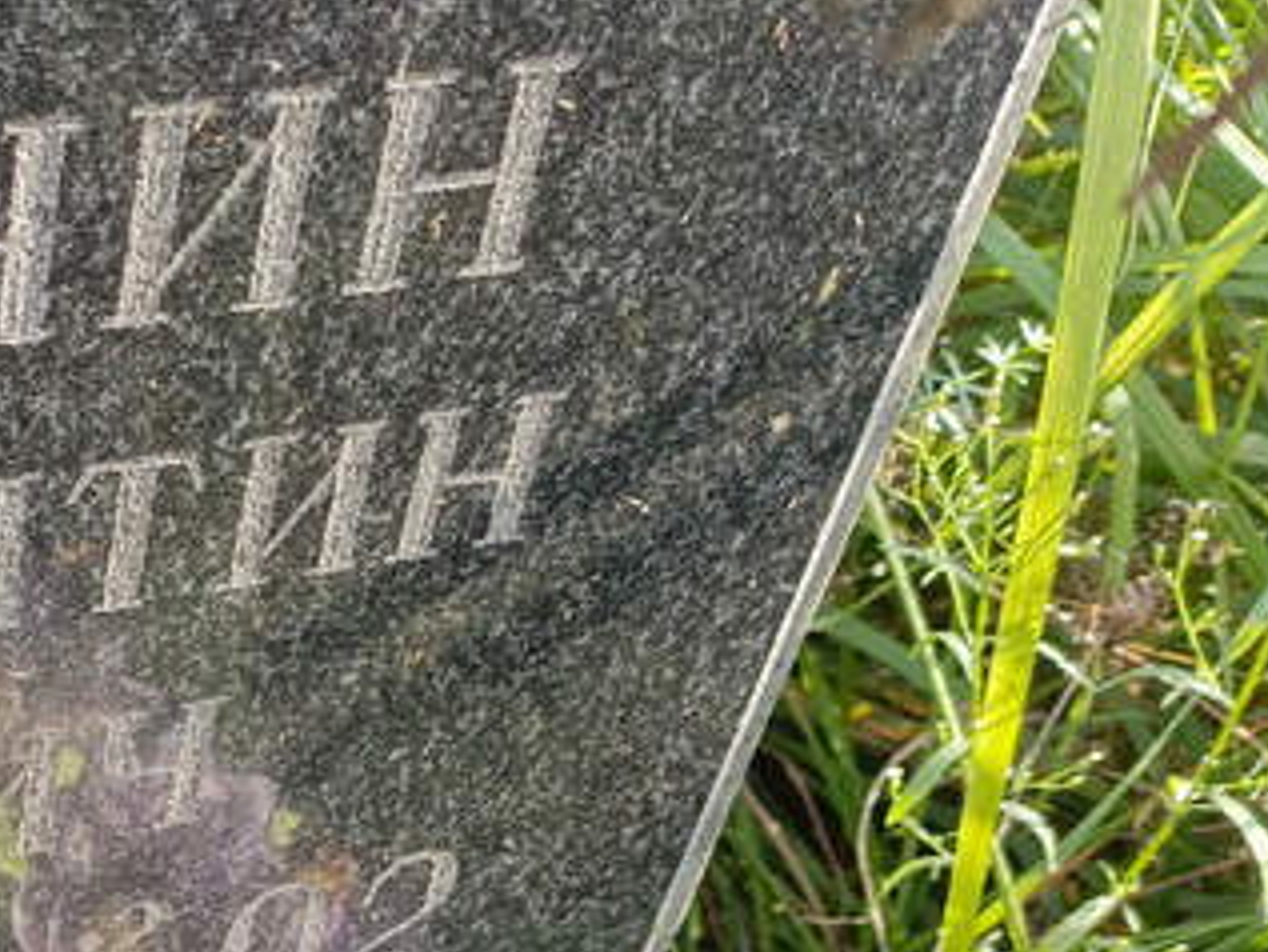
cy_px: 1036
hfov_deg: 28.2
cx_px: -88
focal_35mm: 63
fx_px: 2309
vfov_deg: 22.1
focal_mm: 4.76
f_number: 1.69
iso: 111
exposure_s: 1/126
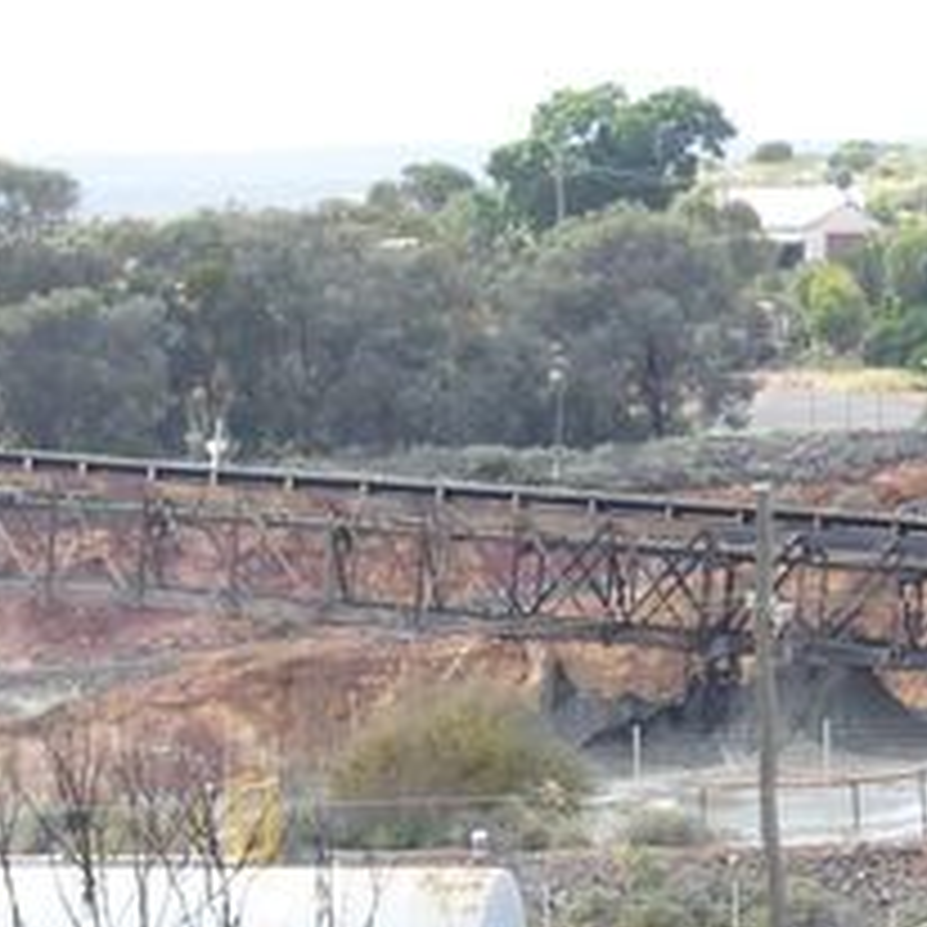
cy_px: 1130
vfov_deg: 4.4
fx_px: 12149
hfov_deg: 4.4
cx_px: -36
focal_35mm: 401
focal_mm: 19
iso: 80
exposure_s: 1/125
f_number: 5.1
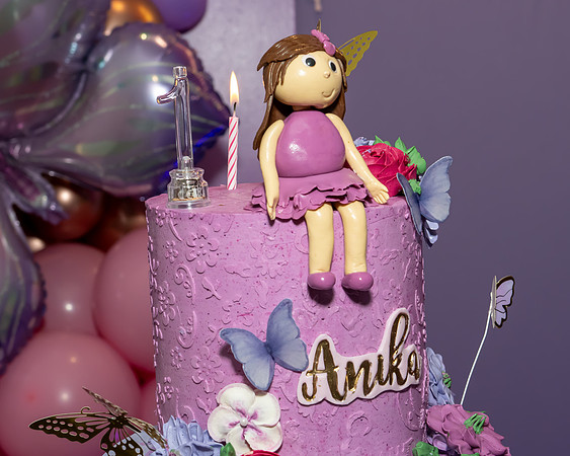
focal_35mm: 76
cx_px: 293
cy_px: 228
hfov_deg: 25.2
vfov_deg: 20.3
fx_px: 1274
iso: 800
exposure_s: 1/250
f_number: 7.1
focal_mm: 44
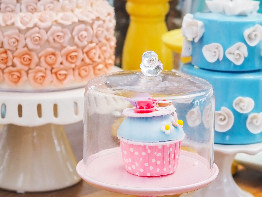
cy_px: 109
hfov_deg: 10.7
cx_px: 186
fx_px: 1400
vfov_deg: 8.0
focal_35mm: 185
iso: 200
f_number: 2.5
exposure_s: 1/160
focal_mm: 45
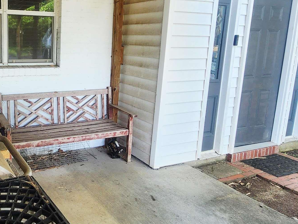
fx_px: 258
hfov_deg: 55.3
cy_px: 88
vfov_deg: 46.5
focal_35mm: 30
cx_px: 55
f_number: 2.2
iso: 80
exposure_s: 1/120
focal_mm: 2.2
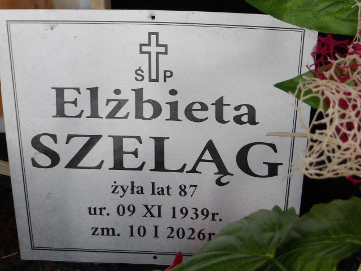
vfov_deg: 13.7
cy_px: 136
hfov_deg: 18.2
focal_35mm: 108
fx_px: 1126
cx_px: 180
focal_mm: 19.6
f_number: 6.6
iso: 100
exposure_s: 1/102
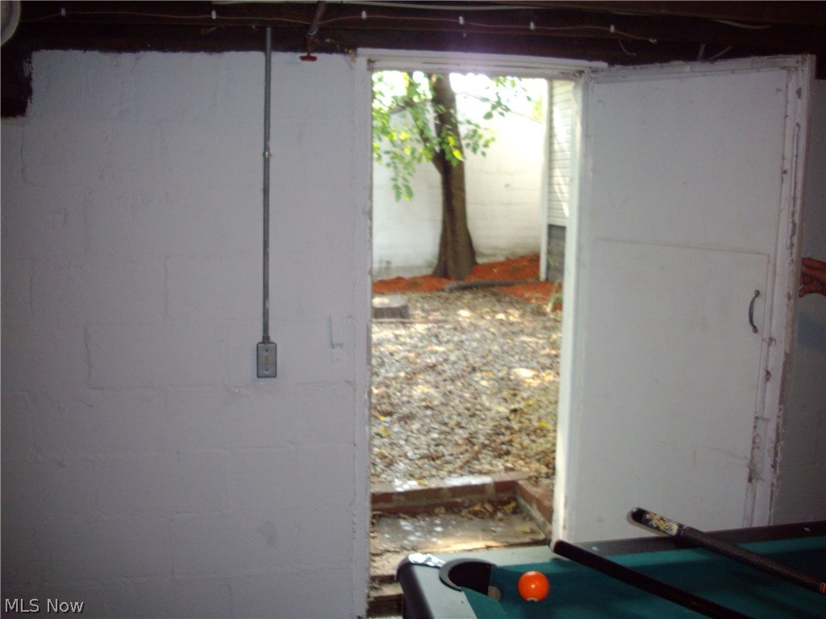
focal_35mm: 37
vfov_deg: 38.7
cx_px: 413
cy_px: 310
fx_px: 883
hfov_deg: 50.1
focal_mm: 6.2
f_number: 2.8
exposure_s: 1/50
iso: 210
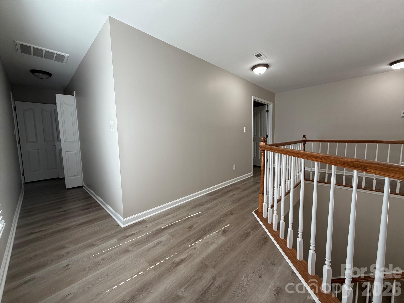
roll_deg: +1.6
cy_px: 152
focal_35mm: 14
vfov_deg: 85.7
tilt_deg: -5.5
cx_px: 202
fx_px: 163
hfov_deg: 102.1
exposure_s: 1/121
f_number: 2.2
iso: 200
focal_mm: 2.22
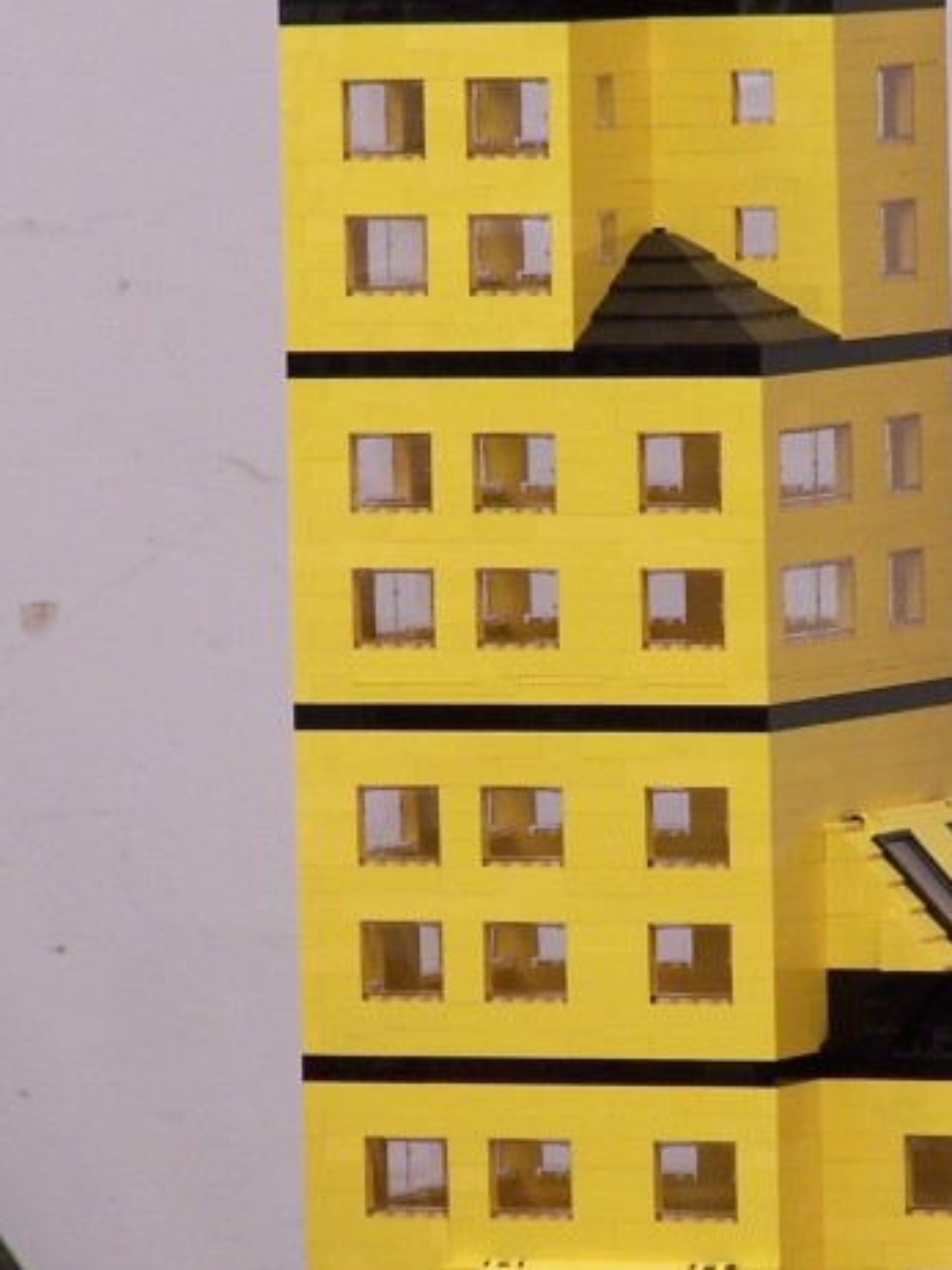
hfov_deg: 3.1
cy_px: 735
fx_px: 17683
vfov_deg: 4.1
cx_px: 647
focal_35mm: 482
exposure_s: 1/4
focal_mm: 36.2
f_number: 3.2
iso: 80
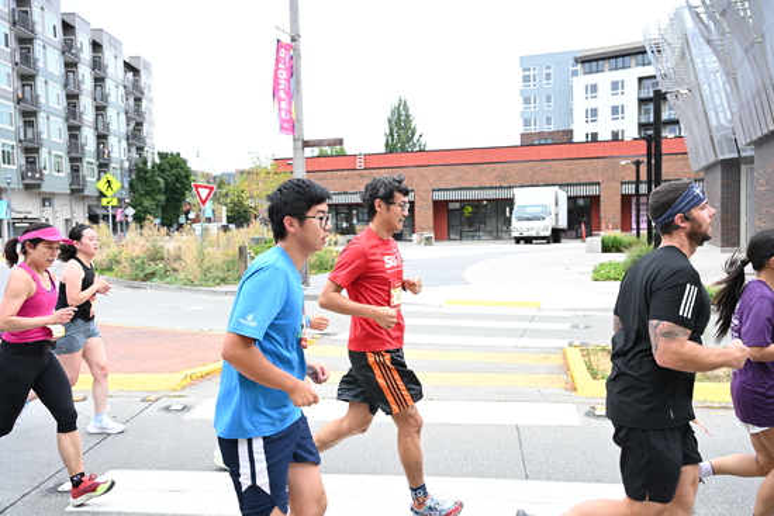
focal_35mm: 32
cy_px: 258
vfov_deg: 41.1
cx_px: 387
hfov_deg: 58.7
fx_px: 688
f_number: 4
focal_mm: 32
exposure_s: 1/640
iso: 2000
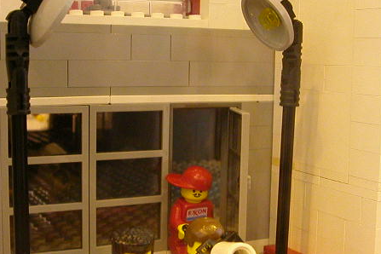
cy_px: 156
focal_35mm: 64
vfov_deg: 21.2
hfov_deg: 31.4
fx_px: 677
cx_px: 188
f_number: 2.9
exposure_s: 1/24.2
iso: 400
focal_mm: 6.6
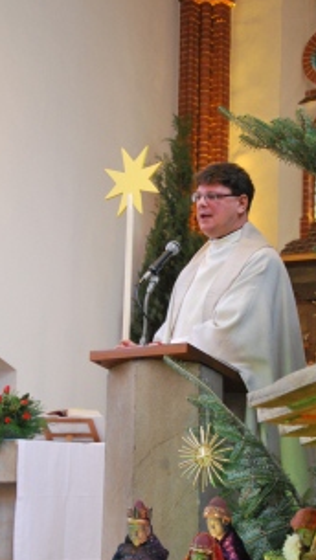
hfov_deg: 14.9
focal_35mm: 81
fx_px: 1201
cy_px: 360
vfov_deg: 26.2
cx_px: 226
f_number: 4.5
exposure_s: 1/13
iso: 800
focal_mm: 35
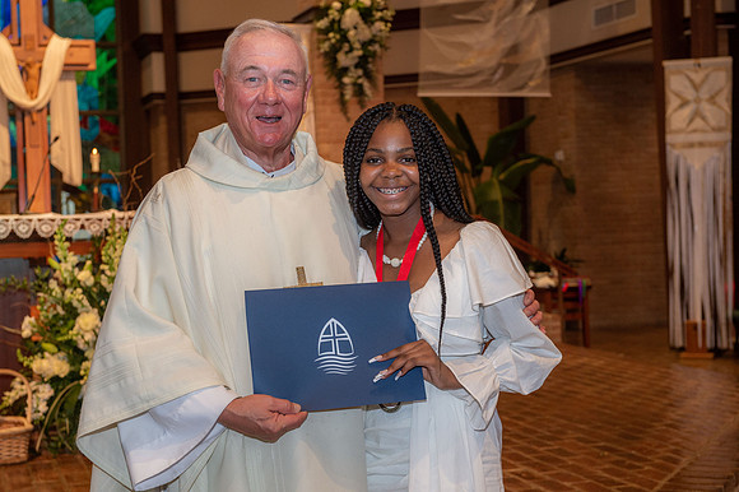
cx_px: 370
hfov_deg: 32.4
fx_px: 1272
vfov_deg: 21.9
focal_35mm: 62
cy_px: 246
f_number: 5.6
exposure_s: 1/125
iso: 1600
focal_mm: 62
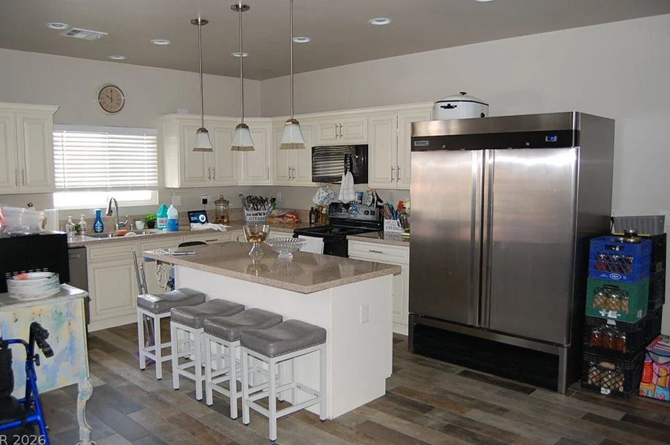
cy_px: 220
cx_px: 327
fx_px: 521
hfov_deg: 65.5
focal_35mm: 28
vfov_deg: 46.3
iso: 400
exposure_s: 1/60
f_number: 3.5
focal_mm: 18
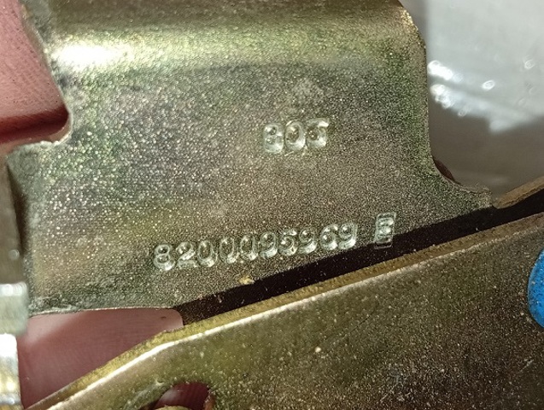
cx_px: 272
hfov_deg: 36.8
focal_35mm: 52
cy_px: 205
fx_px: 819
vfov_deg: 28.1
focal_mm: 3.96
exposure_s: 1/50
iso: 209
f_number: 1.8
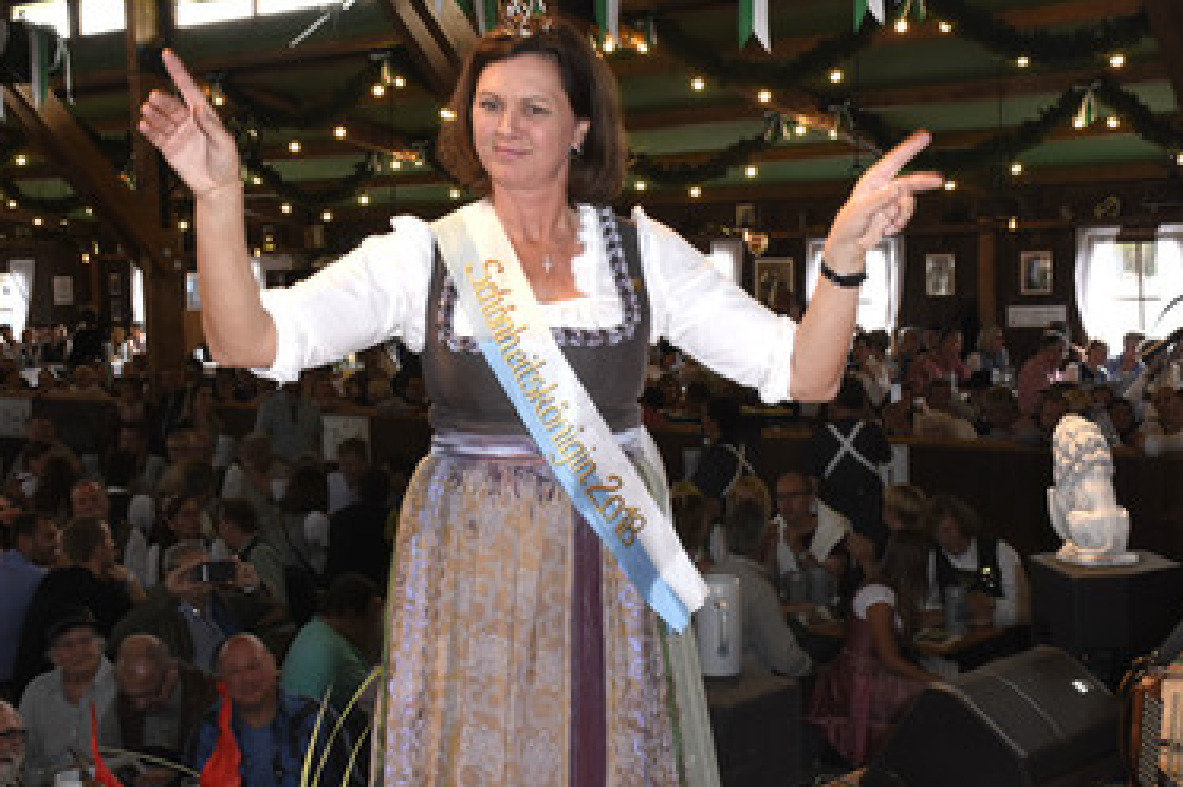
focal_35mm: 58
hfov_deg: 34.5
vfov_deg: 23.3
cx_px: 563
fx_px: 1904
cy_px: 413
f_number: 6.3
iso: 1000
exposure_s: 1/160
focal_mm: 32
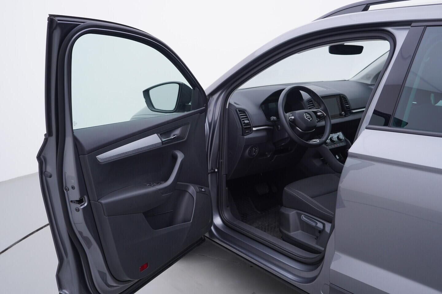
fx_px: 442
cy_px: 147
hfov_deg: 53.1
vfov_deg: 36.9
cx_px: 221
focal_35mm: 36
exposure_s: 1/60
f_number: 3.5
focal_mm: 24
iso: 125
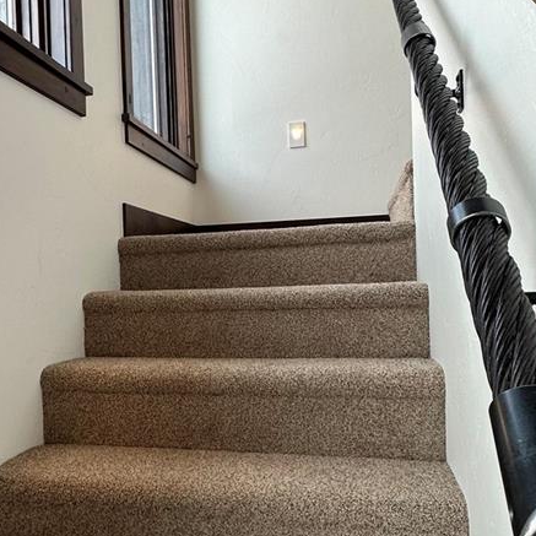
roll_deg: +2.2
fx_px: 596
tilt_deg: -1.3
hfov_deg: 47.9
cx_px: 195
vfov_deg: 48.4
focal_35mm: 34
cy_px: 298
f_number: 2.2
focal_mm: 2.22
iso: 64
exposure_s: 1/120
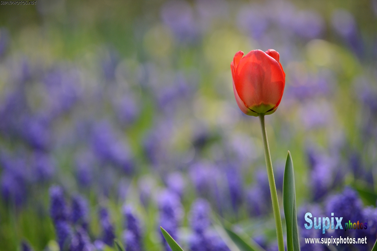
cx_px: 188
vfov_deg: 4.2
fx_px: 3456
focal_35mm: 330
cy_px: 126
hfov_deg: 6.2
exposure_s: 1/320
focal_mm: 220
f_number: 5.6
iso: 400
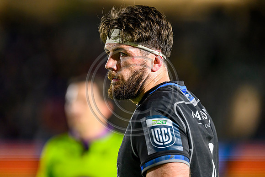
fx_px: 2945
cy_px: 88
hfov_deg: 5.2
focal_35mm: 400
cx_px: 132
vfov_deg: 3.4
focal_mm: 400
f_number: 3.2
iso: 5000
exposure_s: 1/1250
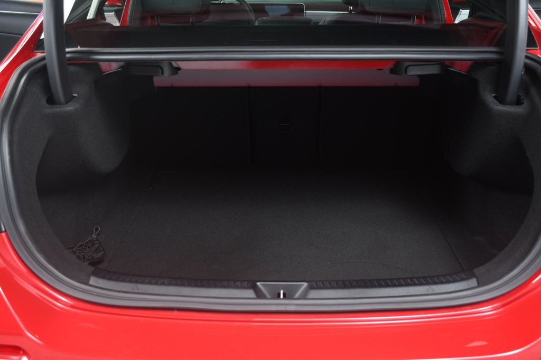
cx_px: 270
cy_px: 180
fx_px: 601
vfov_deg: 33.4
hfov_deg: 48.5
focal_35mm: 40
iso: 100
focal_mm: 27
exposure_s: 1/160
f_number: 4
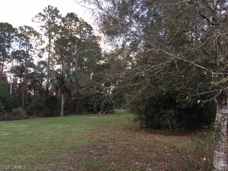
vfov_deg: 48.2
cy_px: 86
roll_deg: +0.1
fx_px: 191
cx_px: 114
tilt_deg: +6.4
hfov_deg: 61.7
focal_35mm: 29
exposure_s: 1/120
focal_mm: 4.15
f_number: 2.2
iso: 40
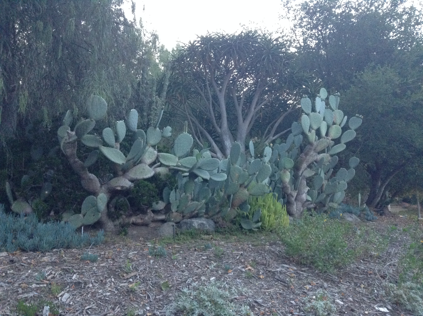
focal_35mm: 33
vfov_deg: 42.8
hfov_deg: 55.4
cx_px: 212
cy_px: 158
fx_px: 403
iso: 250
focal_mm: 3.3
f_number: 2.4
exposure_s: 1/25
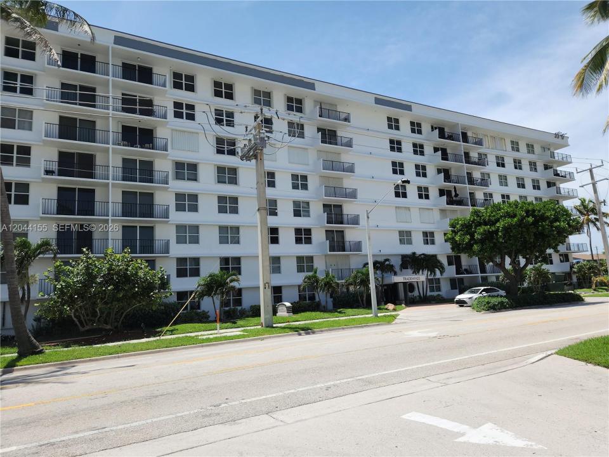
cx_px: 304
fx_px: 405
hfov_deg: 73.9
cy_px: 228
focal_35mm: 23
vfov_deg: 58.9
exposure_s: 1/1728
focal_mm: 5.4
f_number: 1.8
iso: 20
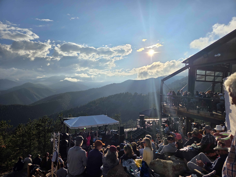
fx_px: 157
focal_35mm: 23
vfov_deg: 58.9
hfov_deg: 73.9
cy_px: 88
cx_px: 118
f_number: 1.8
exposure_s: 1/7891
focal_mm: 5.4
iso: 32
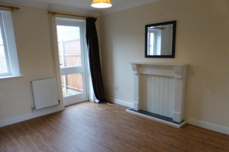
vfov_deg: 49.4
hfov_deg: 69.4
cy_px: 87
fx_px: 165
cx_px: 113
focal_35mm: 26
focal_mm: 4.3
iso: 400
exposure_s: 1/60
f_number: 3.3
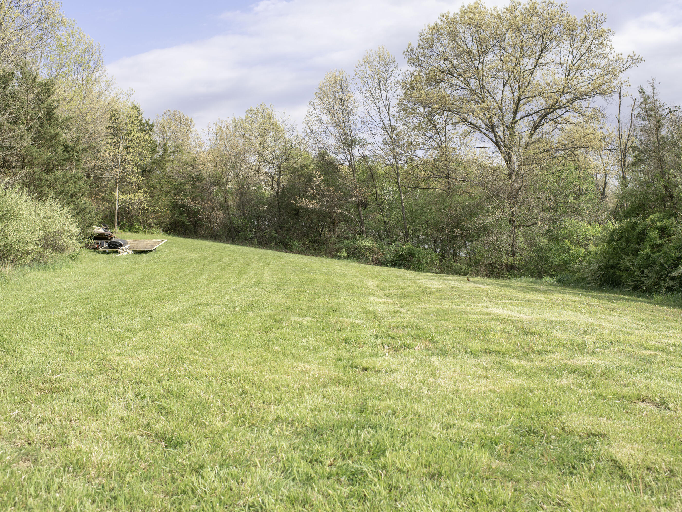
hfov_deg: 49.0
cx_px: 354
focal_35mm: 38
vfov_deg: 37.7
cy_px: 257
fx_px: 749
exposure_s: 1/640
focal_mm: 35
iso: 160
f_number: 5
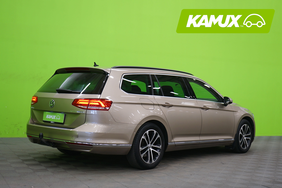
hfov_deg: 39.6
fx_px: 392
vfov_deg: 27.0
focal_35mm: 50
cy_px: 94
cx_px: 141
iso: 400
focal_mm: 50
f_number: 5
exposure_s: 1/8
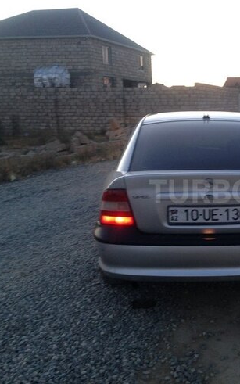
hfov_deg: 26.3
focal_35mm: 47
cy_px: 191
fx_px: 492
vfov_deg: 42.6
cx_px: 229
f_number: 2.4
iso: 80
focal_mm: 4.12
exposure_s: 1/20
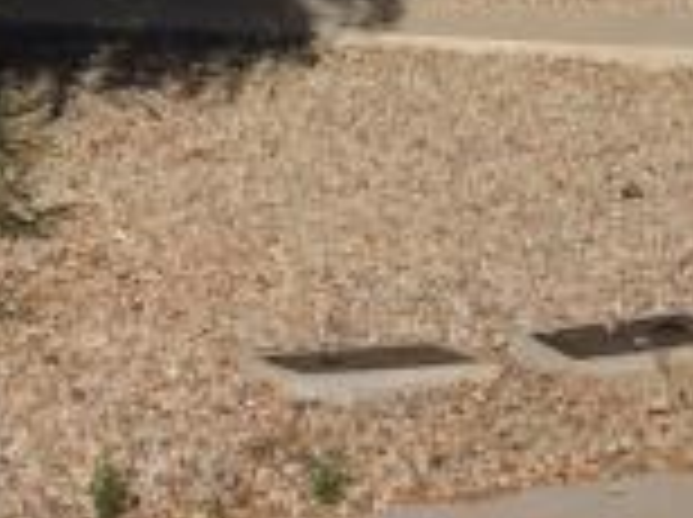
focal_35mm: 193
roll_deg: -0.6
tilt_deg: +7.1
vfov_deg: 6.9
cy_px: -1063
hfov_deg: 10.0
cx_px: 1030
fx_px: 3858
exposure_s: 1/5128
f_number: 2.2
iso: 32
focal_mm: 4.15
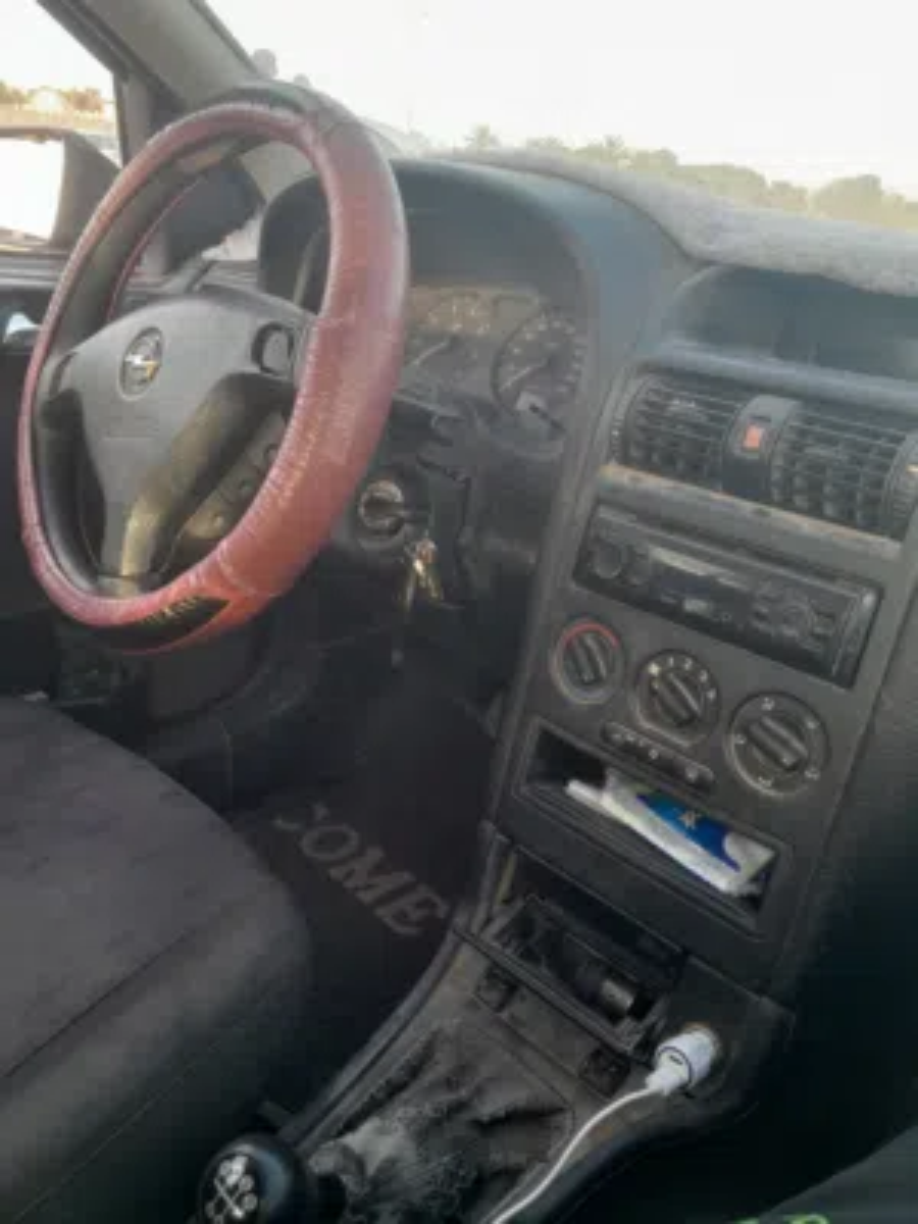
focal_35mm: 26
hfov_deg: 53.1
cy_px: 612
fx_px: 919
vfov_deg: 67.3
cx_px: 459
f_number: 1.8
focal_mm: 3.98
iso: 80
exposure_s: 1/50
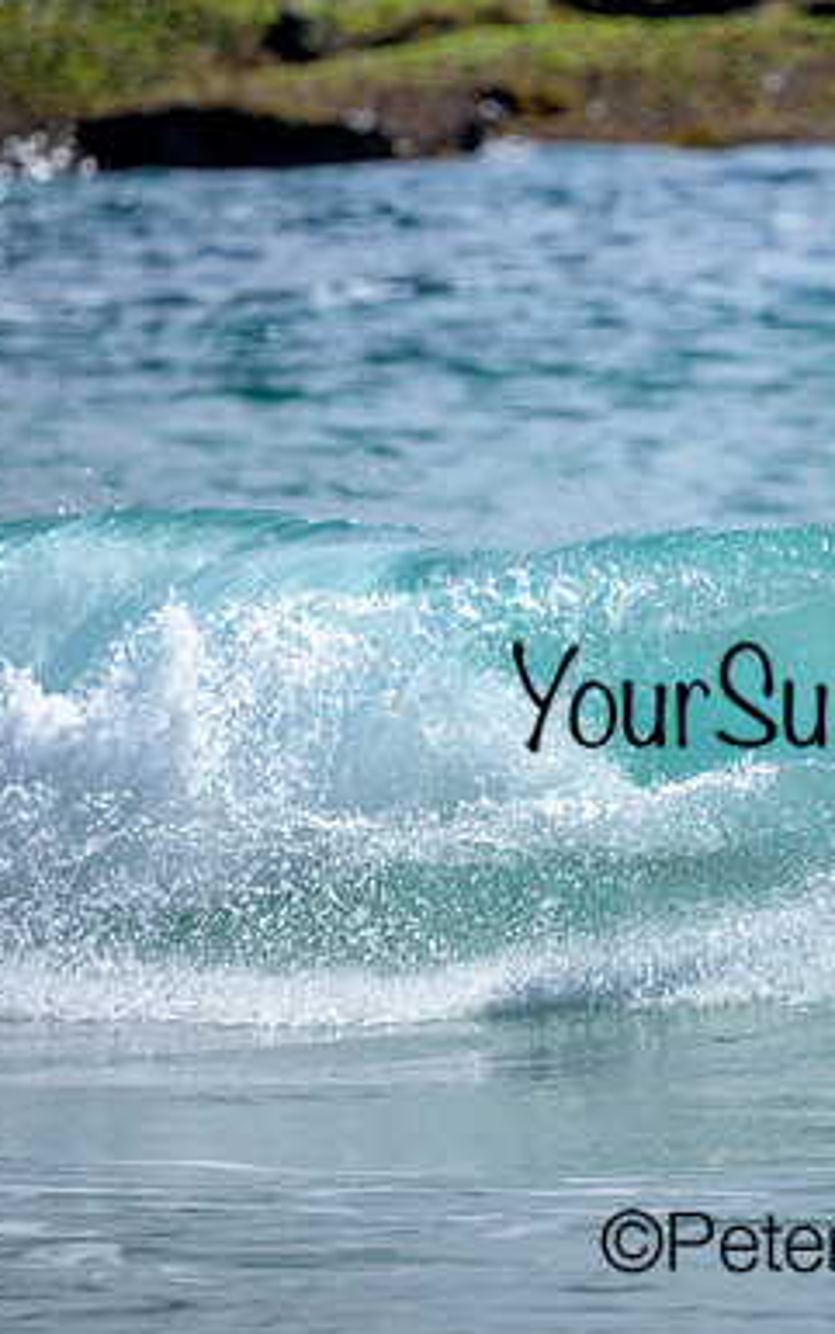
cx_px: 743
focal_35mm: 1690
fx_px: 61465
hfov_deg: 0.8
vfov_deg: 1.2
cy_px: 716
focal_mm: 800
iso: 250
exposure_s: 1/2500
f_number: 6.3
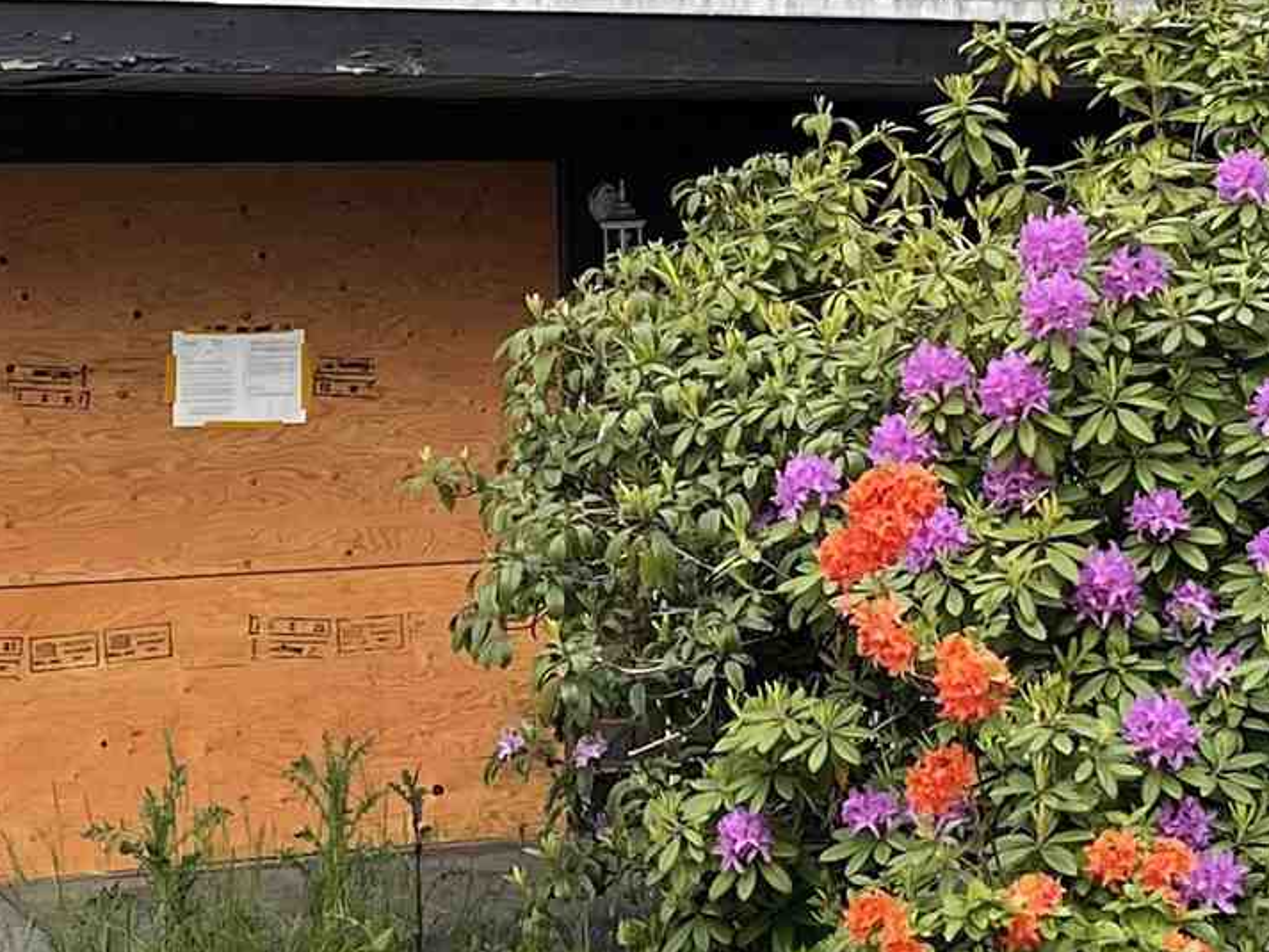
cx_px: 650
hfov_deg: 17.6
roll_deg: +1.3
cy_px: 386
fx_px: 4107
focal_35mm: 112
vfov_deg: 13.2
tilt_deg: -2.1
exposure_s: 1/121
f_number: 1.6
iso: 100
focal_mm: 5.1
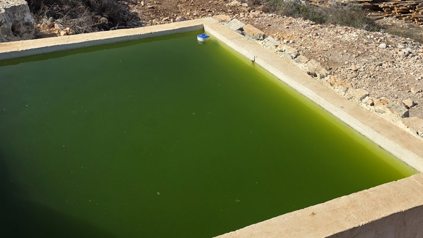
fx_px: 493
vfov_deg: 26.3
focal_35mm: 44
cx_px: 157
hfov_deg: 46.0
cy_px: 31
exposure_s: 1/6355
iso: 80
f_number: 1.7
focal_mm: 6.3
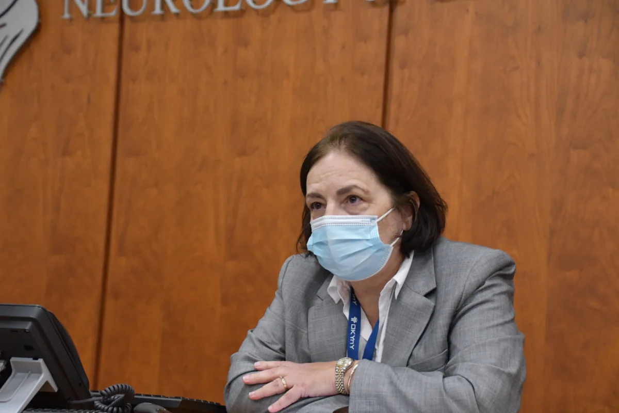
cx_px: 310
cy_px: 206
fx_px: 1496
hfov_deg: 23.4
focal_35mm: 87
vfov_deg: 15.7
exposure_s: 1/250
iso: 3200
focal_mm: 58
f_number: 4.8
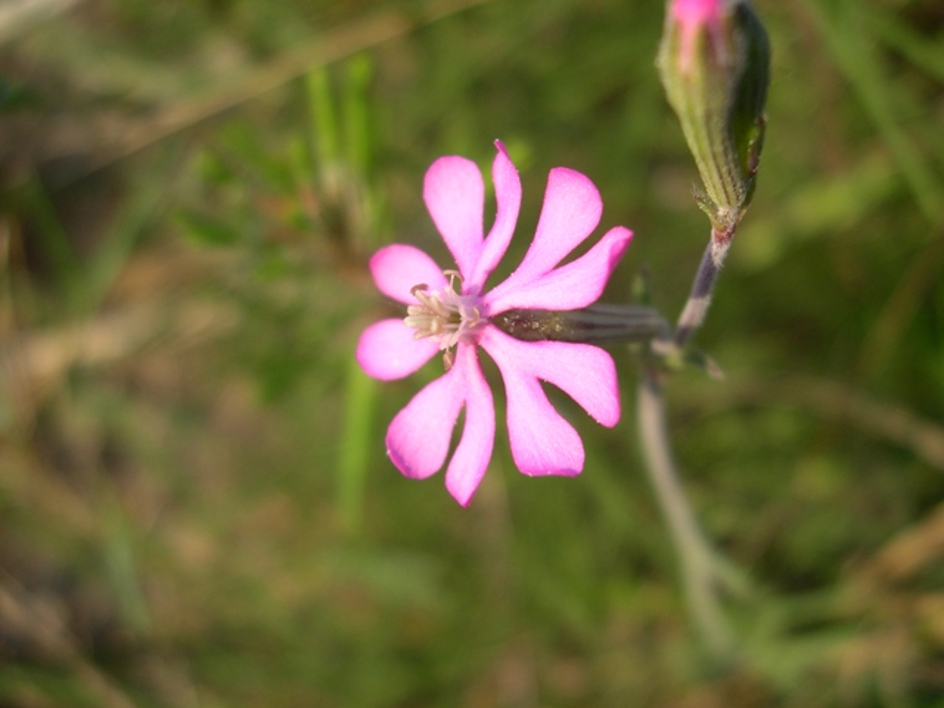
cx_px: 472
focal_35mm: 38
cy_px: 354
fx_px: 1036
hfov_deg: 49.0
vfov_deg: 37.7
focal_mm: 8
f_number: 2.8
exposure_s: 1/612
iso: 100
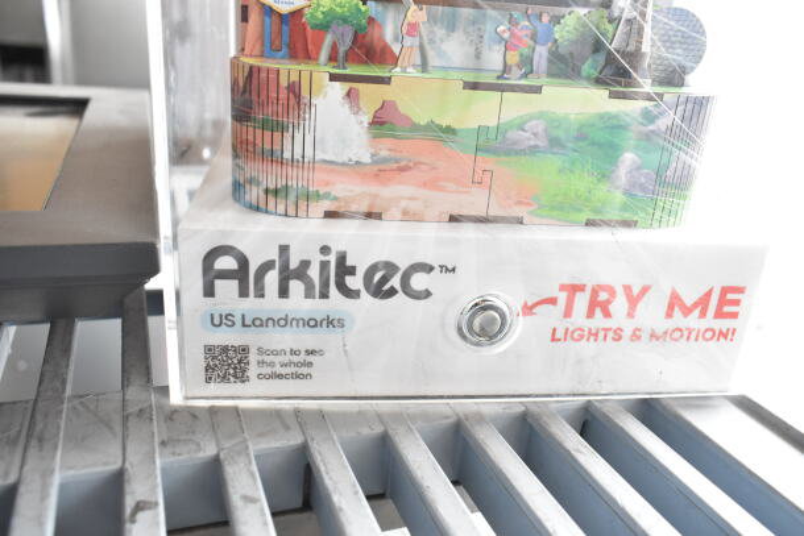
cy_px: 268
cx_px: 402
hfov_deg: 61.9
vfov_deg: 43.6
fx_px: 670
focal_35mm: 30
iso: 1600
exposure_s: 1/125
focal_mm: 20
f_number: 5.6
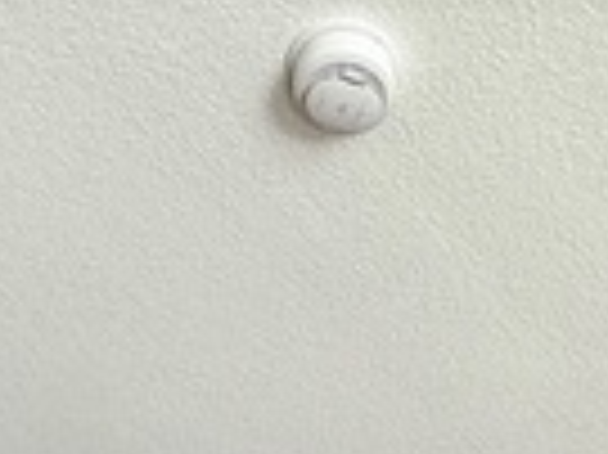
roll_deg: +0.3
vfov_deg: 14.0
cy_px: 1115
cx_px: 376
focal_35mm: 69
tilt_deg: -0.9
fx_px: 1211
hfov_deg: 28.1
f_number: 2.2
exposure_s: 1/99
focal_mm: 2.22
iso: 250
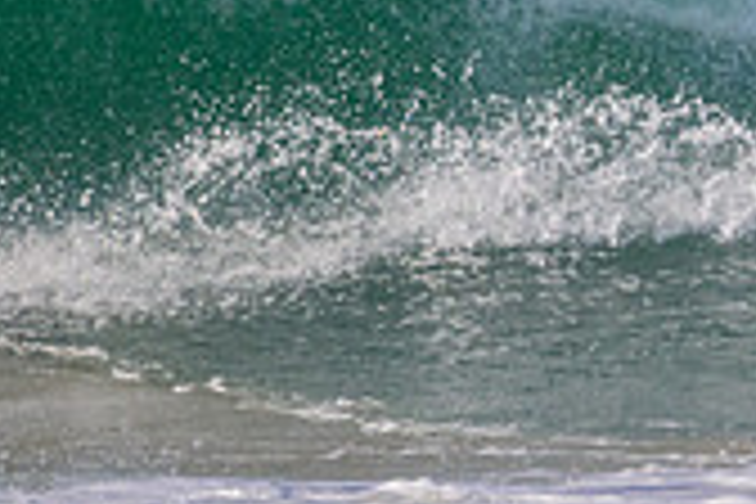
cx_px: 1251
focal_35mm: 2770
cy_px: -70
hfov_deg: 0.7
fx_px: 58165
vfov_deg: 0.5
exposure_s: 1/2000
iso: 1800
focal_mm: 800
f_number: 11
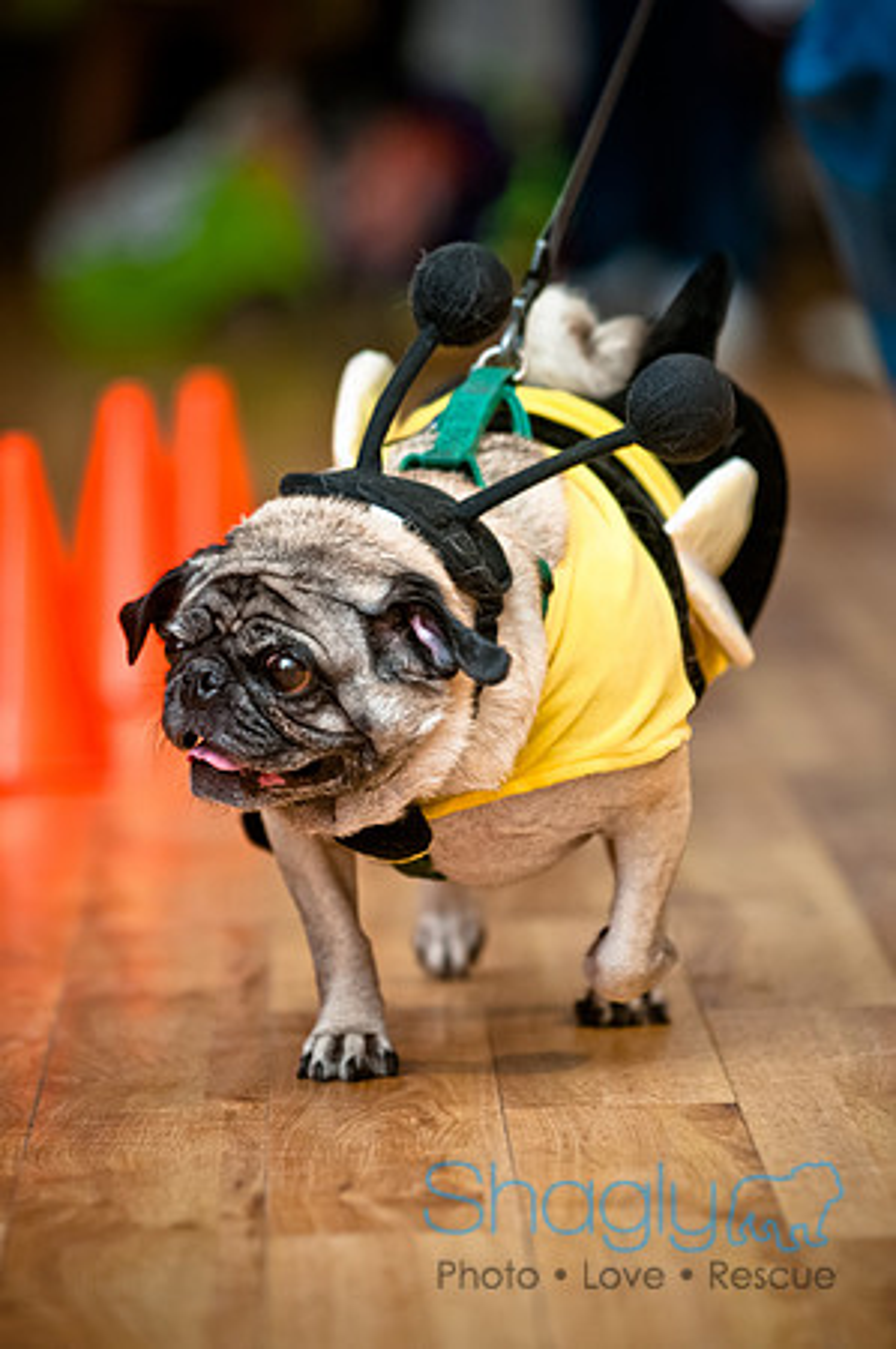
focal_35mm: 232
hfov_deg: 5.9
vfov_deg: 8.9
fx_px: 8699
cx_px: 448
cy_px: 674
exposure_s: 1/200
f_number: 2.8
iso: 200
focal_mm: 155
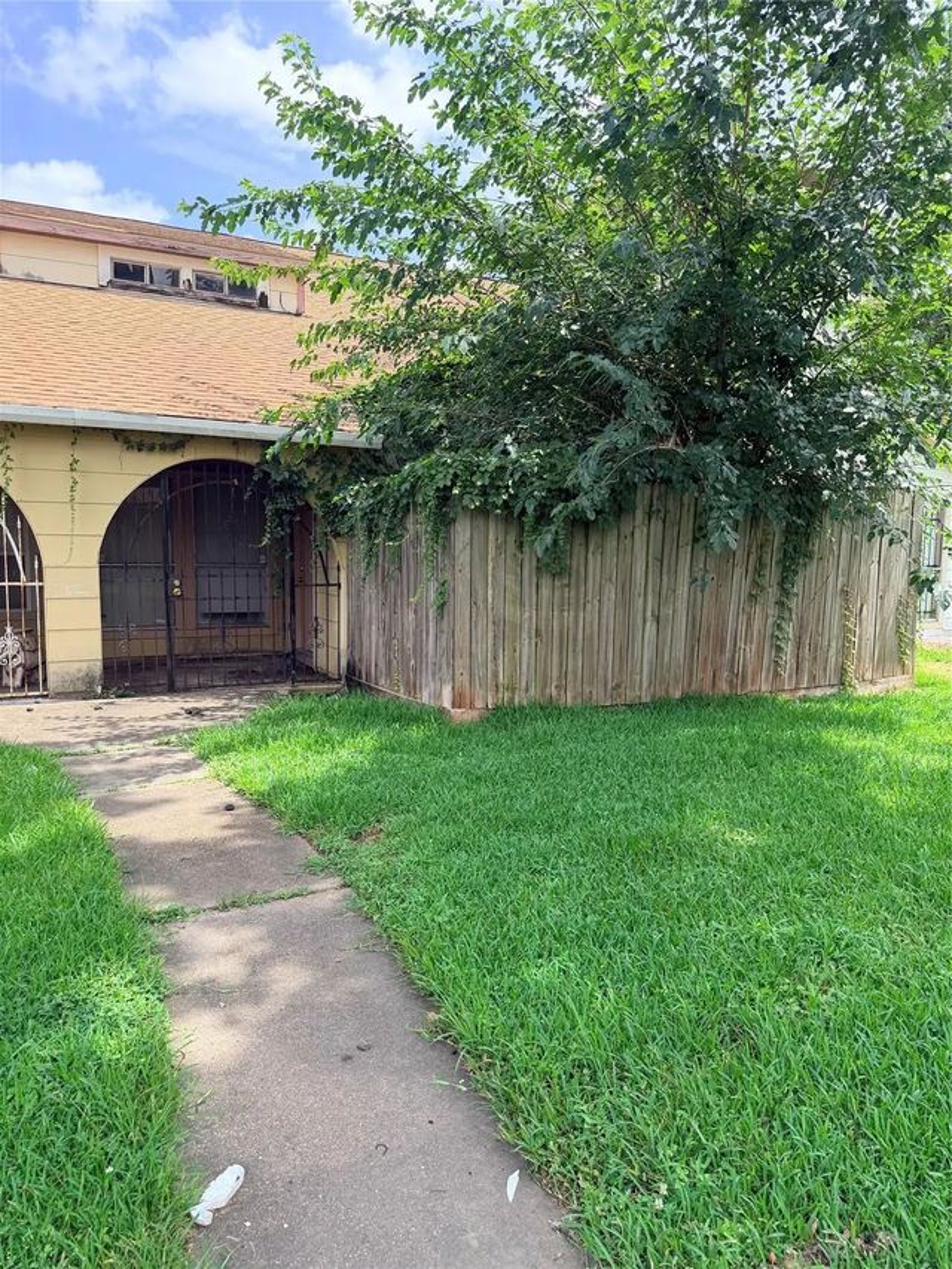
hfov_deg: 56.8
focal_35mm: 24
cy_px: 634
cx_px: 476
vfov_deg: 71.6
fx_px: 880
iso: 100
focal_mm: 6.76
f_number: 1.78
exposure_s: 1/1855
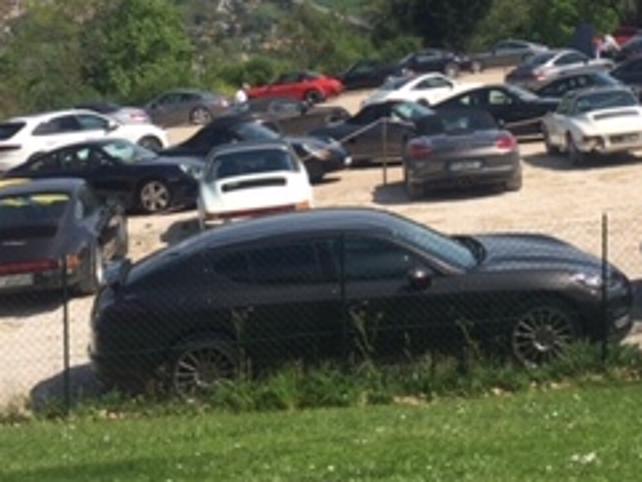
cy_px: 37
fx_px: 1429
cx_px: 453
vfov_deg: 18.8
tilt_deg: -7.5
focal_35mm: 77
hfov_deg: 25.1
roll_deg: -0.3
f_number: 2.2
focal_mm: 4.15
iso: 32
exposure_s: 1/2326
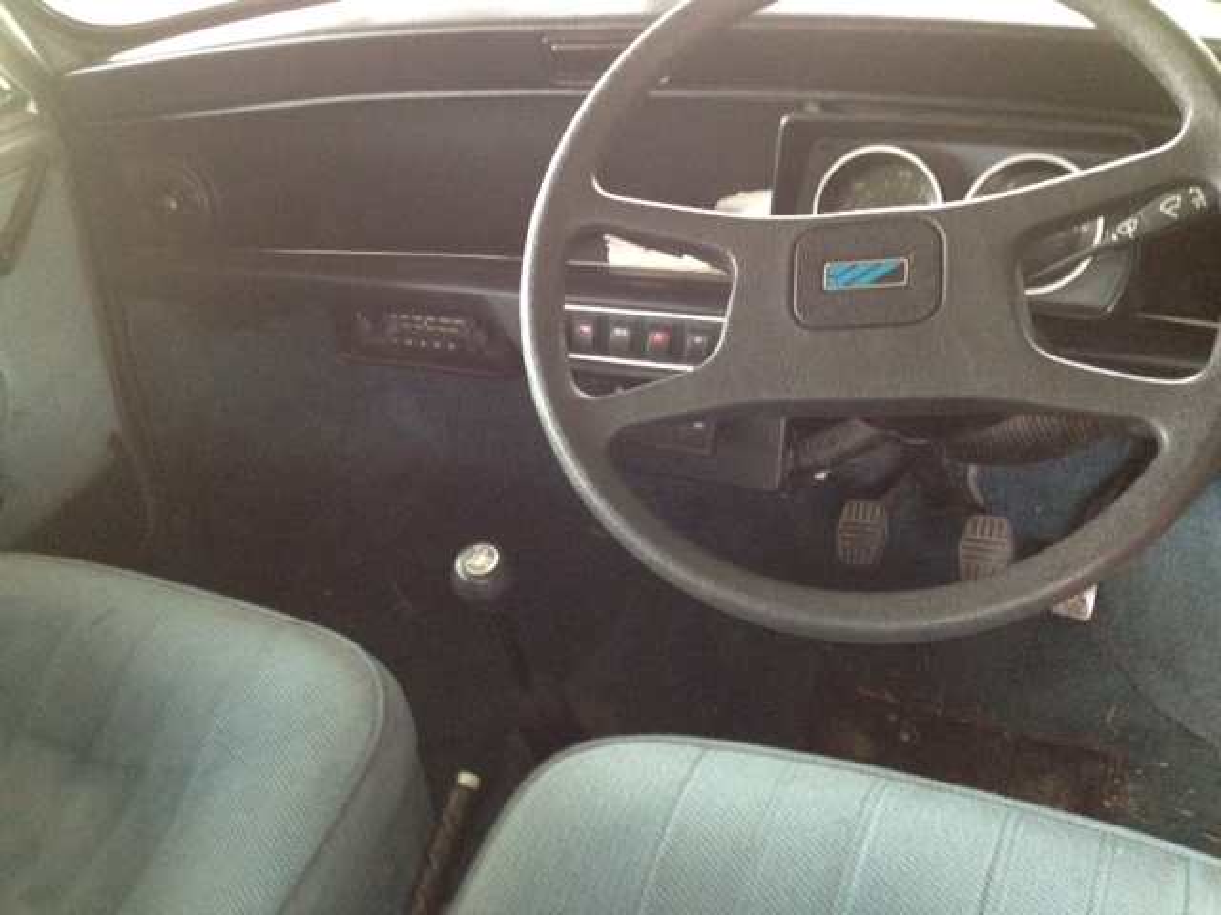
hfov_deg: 52.6
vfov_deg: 40.7
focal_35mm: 35
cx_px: 610
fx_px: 1235
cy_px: 458
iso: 400
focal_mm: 4.28
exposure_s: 1/17
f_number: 2.4
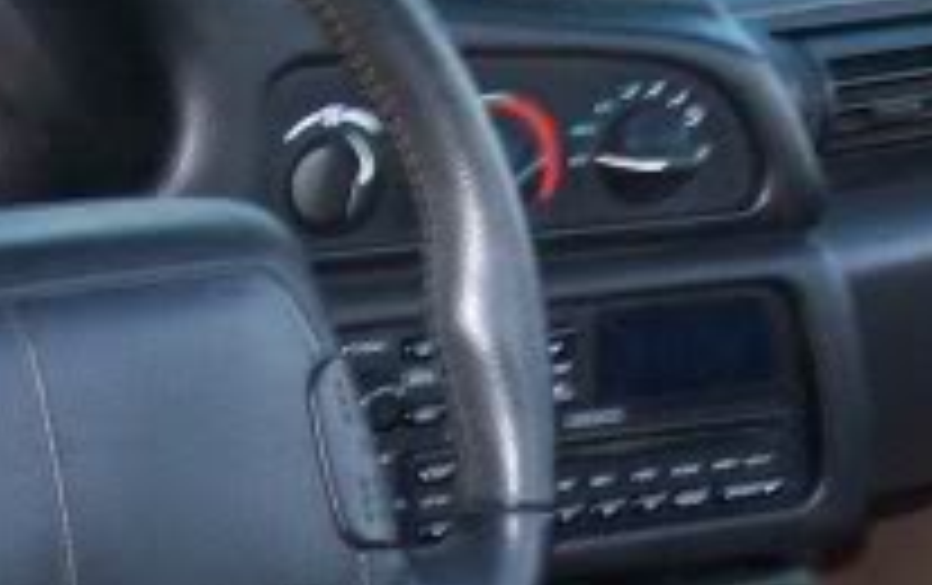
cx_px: 335
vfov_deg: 8.9
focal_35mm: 147
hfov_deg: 14.2
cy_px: 601
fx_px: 3739
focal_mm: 6
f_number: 2.7
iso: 200
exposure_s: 1/64
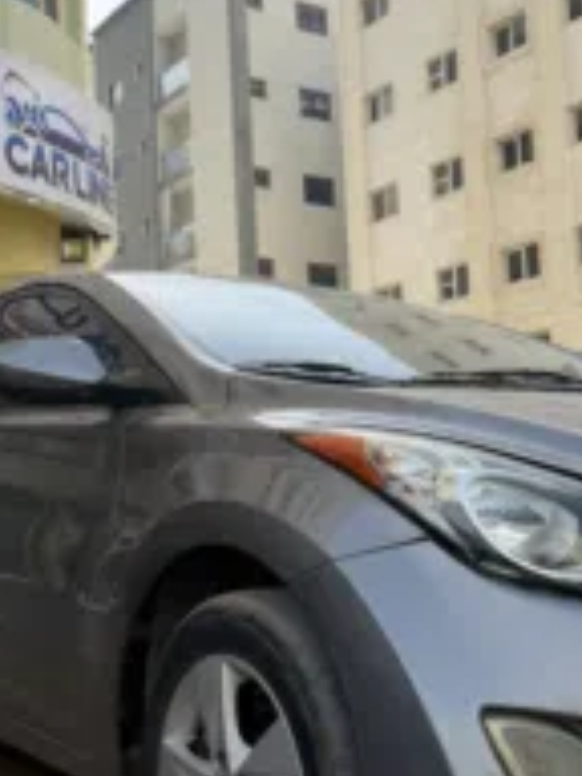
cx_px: 279
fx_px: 1121
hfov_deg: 29.1
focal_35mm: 50
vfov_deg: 38.2
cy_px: 404
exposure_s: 1/3145
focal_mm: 6.76
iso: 100
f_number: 1.78
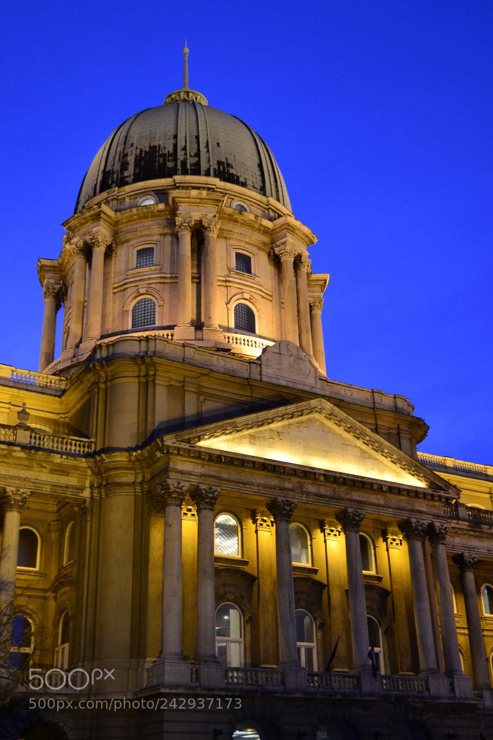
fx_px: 862
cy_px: 370
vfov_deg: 46.4
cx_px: 246
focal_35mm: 42
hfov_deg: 31.9
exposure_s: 1/15
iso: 1250
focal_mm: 28
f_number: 4.5
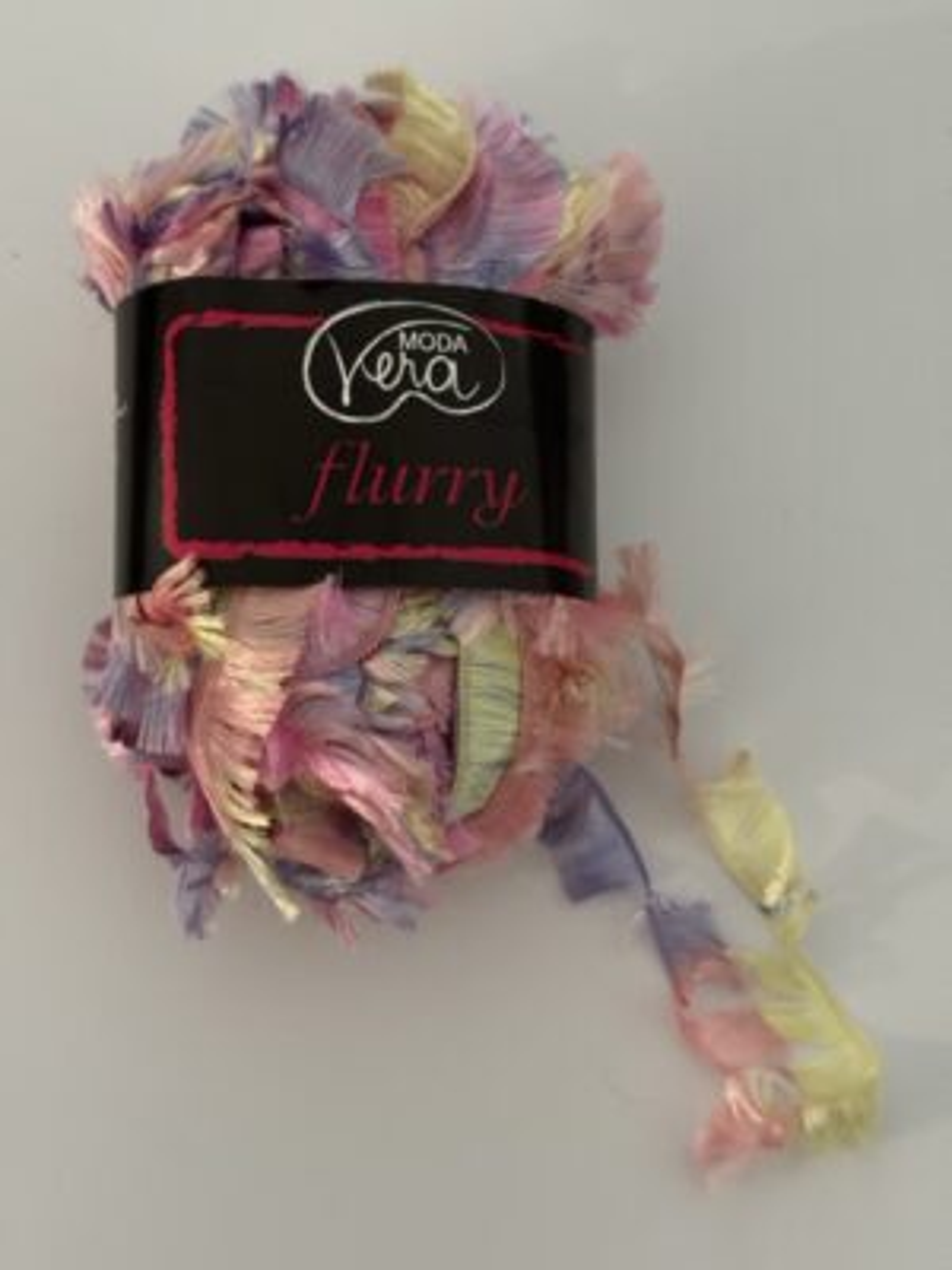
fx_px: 1760
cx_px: 476
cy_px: 635
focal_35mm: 48
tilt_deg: -81.5
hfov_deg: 30.3
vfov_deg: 39.7
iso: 640
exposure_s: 1/30
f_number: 1.78
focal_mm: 6.76
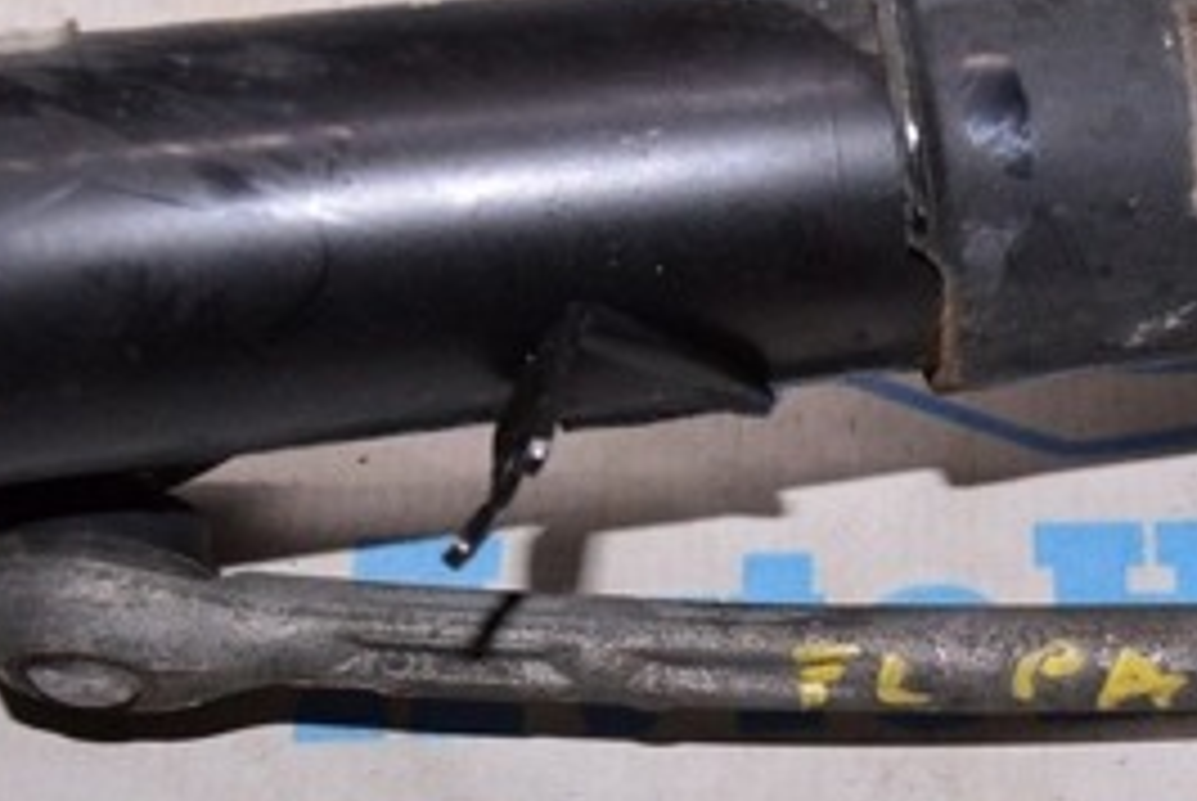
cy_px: 610
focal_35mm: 97
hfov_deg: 20.1
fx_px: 3235
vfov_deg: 14.1
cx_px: 1305
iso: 1600
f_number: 8
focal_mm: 27
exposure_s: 1/200
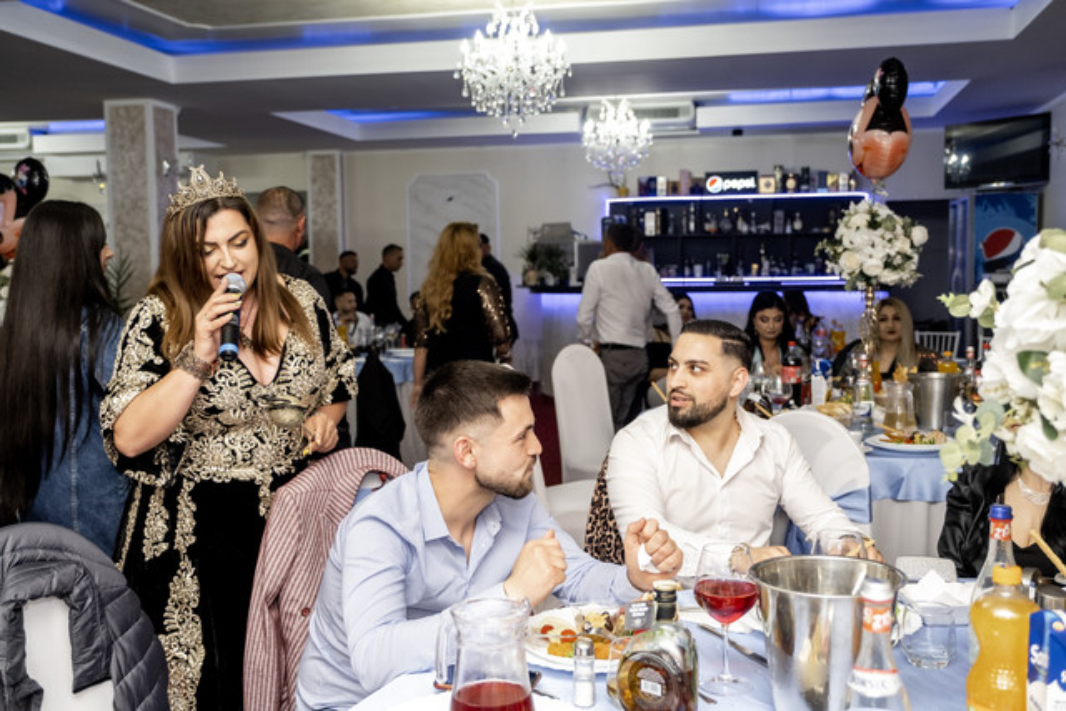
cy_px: 356
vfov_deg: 37.9
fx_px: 1037
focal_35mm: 35
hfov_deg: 54.4
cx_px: 533
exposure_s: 1/160
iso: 1250
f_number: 2.8
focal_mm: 23.4
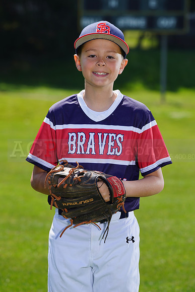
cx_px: 98
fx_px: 1624
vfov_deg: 10.3
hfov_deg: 6.9
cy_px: 146
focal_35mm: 200
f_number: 8
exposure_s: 1/250
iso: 100
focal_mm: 200
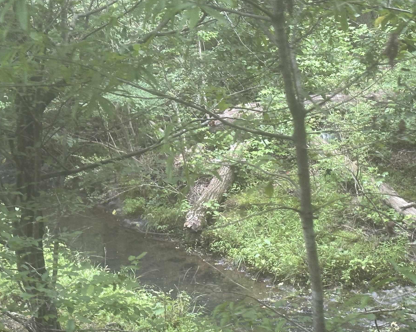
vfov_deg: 19.1
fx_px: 985
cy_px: 215
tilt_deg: -14.7
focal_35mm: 80
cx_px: 212
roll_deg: +2.0
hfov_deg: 23.8
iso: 100
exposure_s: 1/60
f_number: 1.78
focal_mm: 6.86
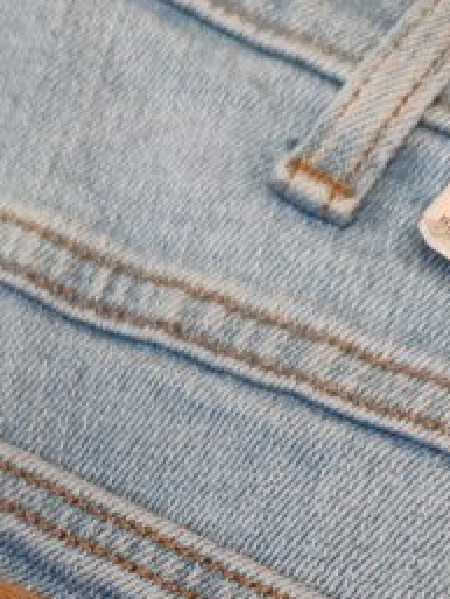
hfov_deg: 17.5
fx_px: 1455
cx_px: 140
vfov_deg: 21.4
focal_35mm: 84
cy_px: 744
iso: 1000
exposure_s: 1/100
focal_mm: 6.12
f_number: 1.9
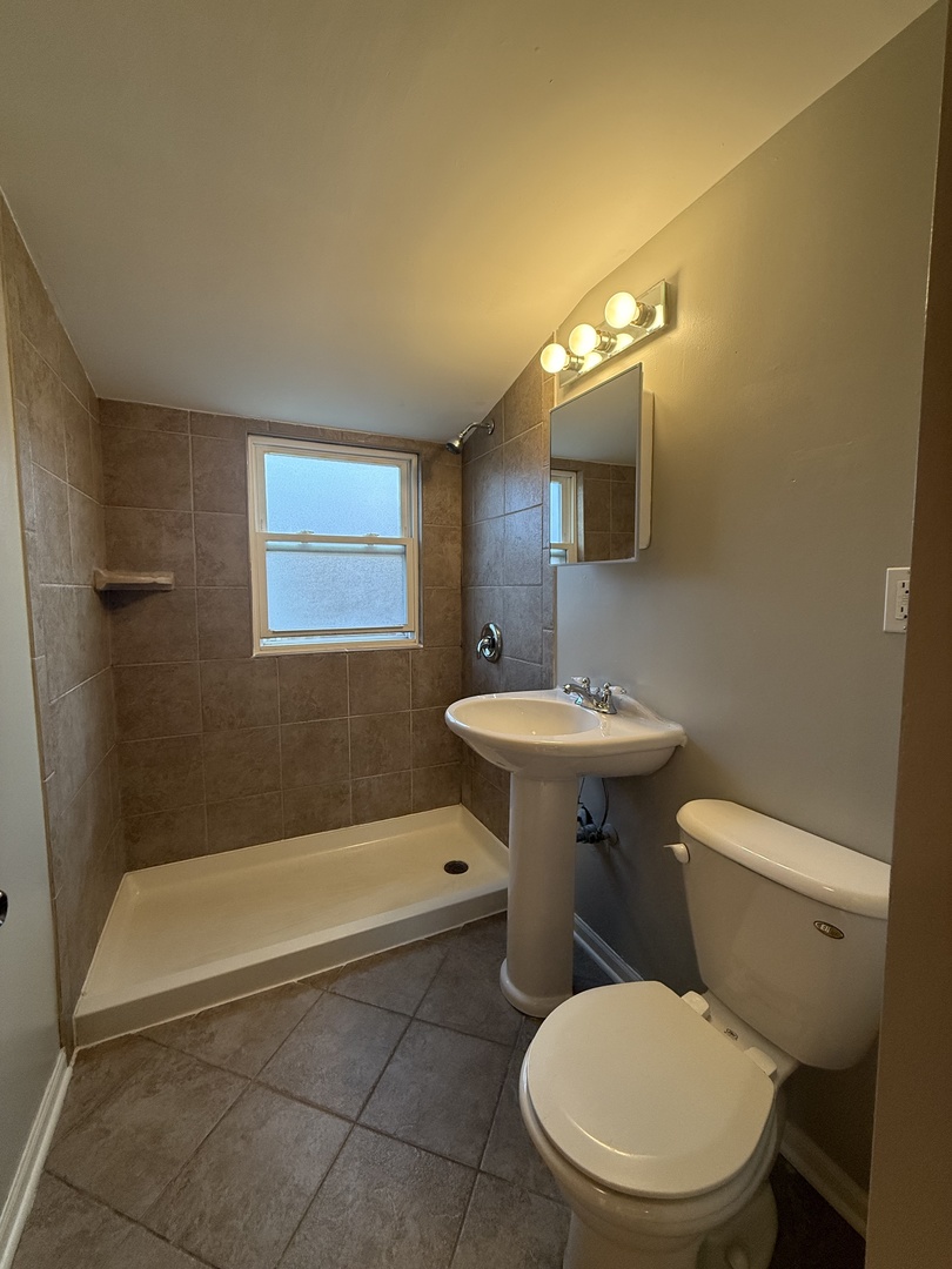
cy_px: 634
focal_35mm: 14
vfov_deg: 102.1
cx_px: 476
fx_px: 513
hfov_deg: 85.7
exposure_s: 1/120
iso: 160
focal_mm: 2.22
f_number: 2.2
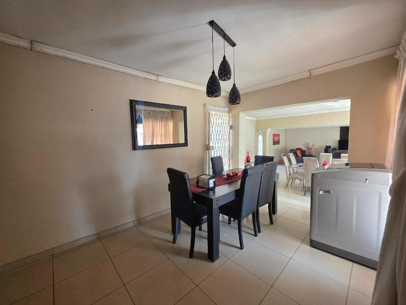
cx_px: 203
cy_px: 152
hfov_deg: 106.2
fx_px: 152
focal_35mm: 13
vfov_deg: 89.9
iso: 250
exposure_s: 1/50.3
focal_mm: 2.2
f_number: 1.9
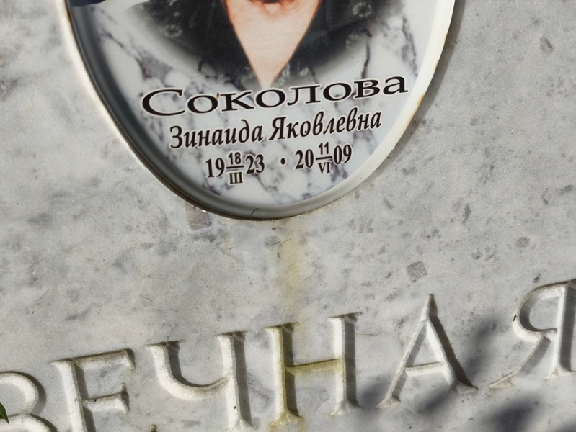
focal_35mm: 50
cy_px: 216
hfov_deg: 38.2
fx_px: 832
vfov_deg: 29.1
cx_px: 288
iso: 50
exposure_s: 1/1474
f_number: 1.7
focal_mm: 4.71
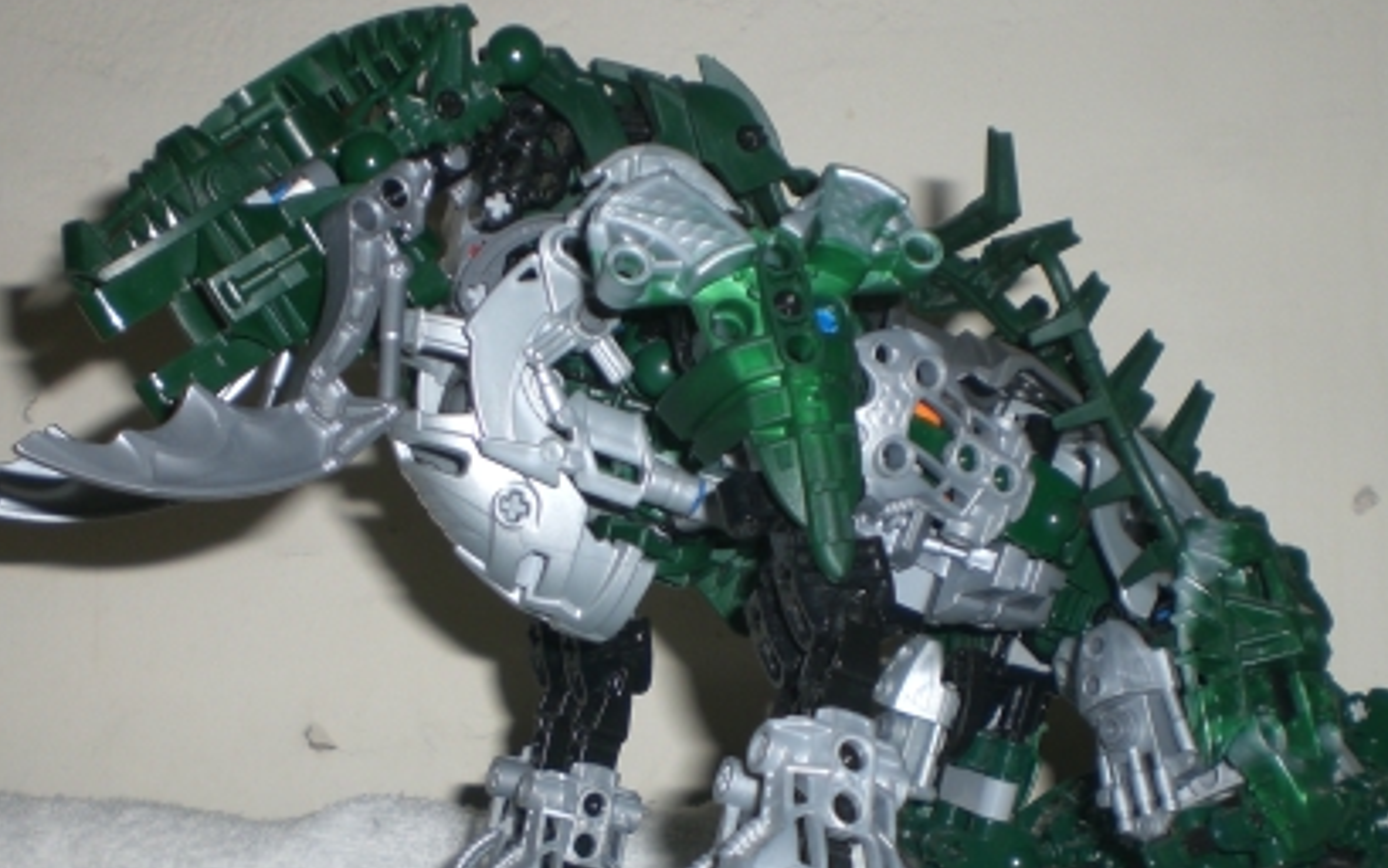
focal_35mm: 63
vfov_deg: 20.4
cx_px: 781
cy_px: 678
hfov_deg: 32.4
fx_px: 2384
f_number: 3.1
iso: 50
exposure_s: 1/60
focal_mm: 6.3
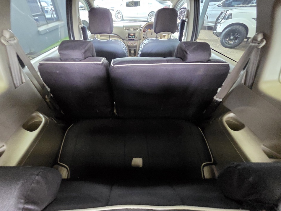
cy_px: 107
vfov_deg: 85.7
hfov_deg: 102.0
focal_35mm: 14
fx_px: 114
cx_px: 134
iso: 2000
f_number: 2.2
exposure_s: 1/25
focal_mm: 2.2
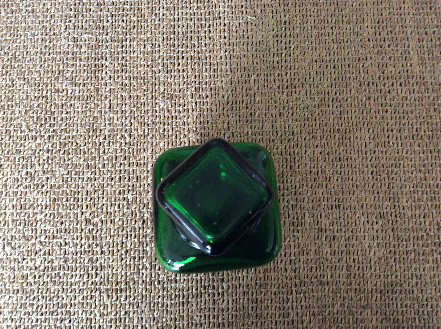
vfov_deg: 44.1
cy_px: 164
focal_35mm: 32
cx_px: 220
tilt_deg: -82.0
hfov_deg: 56.9
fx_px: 407
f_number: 2.4
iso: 250
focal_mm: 3.3
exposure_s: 1/25
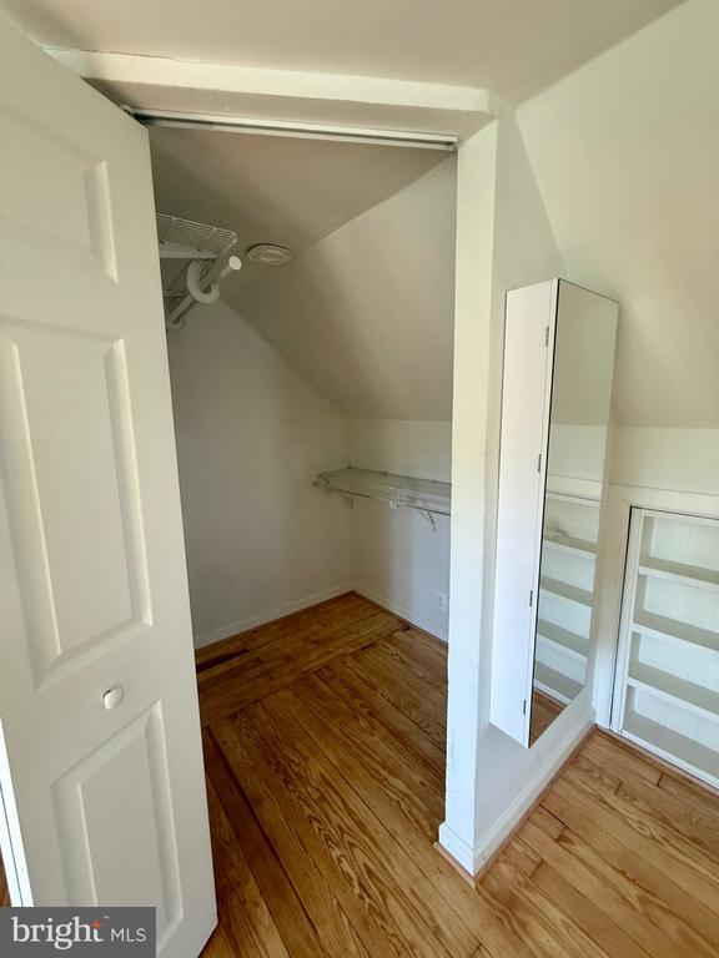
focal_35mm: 14
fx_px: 388
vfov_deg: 102.1
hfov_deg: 85.7
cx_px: 360
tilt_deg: -6.2
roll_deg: +1.0
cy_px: 479
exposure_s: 1/99
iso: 250
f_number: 2.2
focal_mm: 2.22
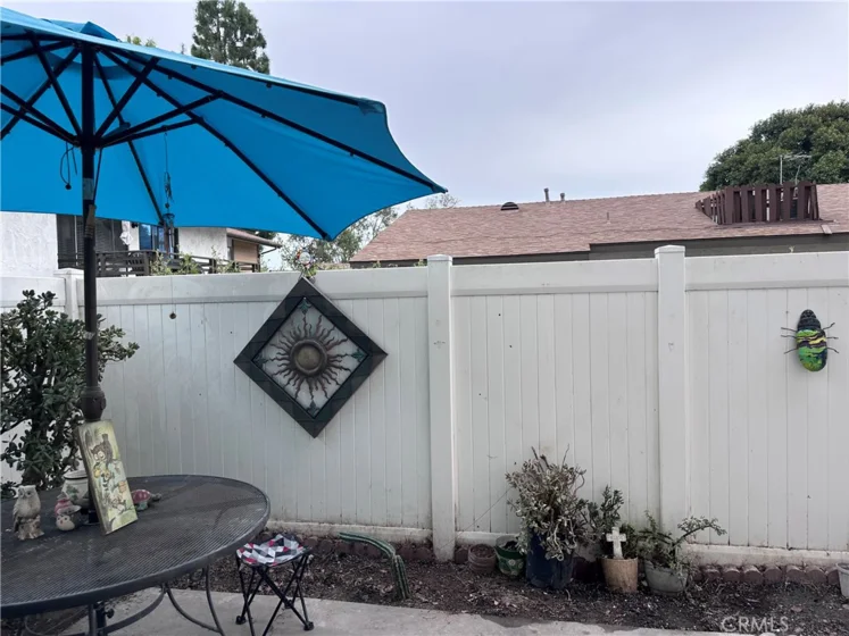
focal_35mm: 24
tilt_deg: -2.8
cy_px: 318
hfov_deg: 71.6
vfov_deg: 56.8
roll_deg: +2.7
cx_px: 424
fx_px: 589
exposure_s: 1/290
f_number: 1.78
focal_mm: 6.86
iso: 80
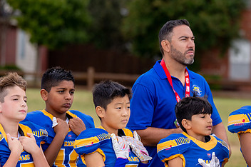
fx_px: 1379
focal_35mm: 198
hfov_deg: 10.4
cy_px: 81
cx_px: 186
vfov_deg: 6.9
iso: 500
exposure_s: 1/1250
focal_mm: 107
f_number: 2.8
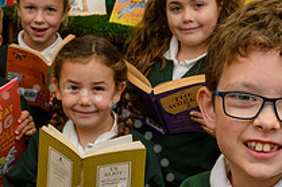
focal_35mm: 93
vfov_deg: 14.4
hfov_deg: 21.8
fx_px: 728
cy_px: 201
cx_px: 95
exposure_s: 1/80
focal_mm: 20
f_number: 7.1
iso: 400
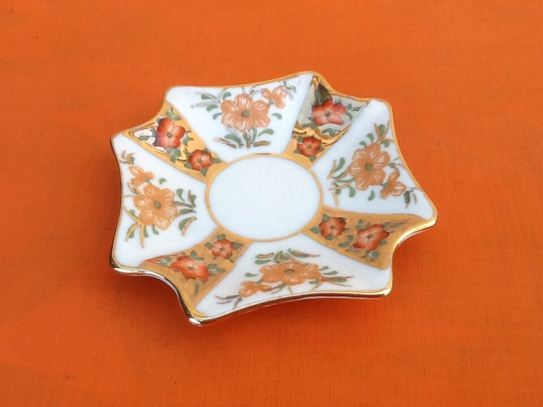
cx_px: 272
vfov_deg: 32.9
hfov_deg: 42.9
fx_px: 690
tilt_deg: -51.9
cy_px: 204
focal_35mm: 44
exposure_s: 1/120
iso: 40
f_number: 2.4
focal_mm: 2.03
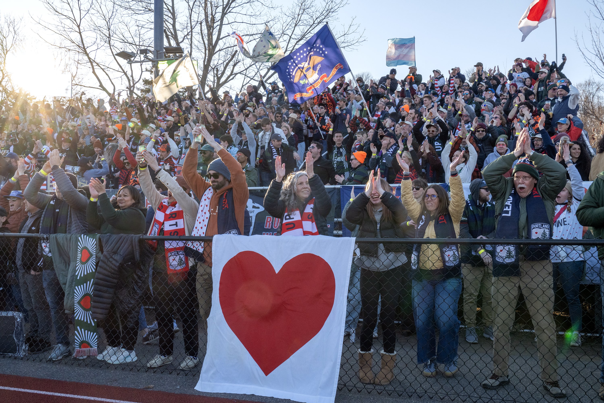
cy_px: 202
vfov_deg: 37.9
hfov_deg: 54.4
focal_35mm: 35
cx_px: 302
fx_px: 587
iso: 1000
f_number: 16
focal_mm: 35
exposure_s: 1/250
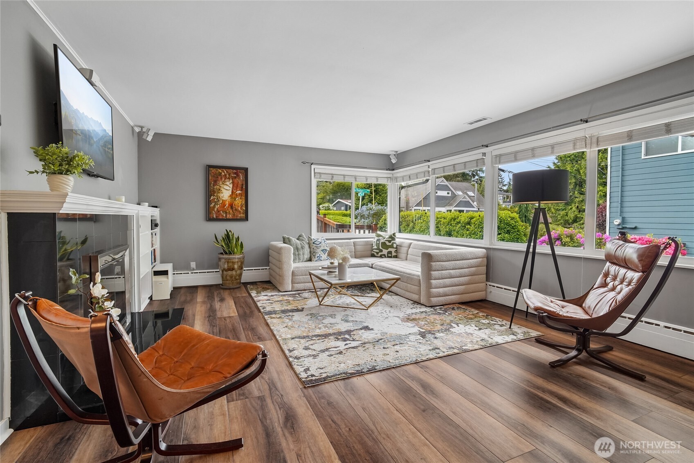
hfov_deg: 96.7
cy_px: 232
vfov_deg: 73.7
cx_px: 347
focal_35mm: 16
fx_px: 308
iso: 1600
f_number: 8
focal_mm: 16
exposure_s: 1/80
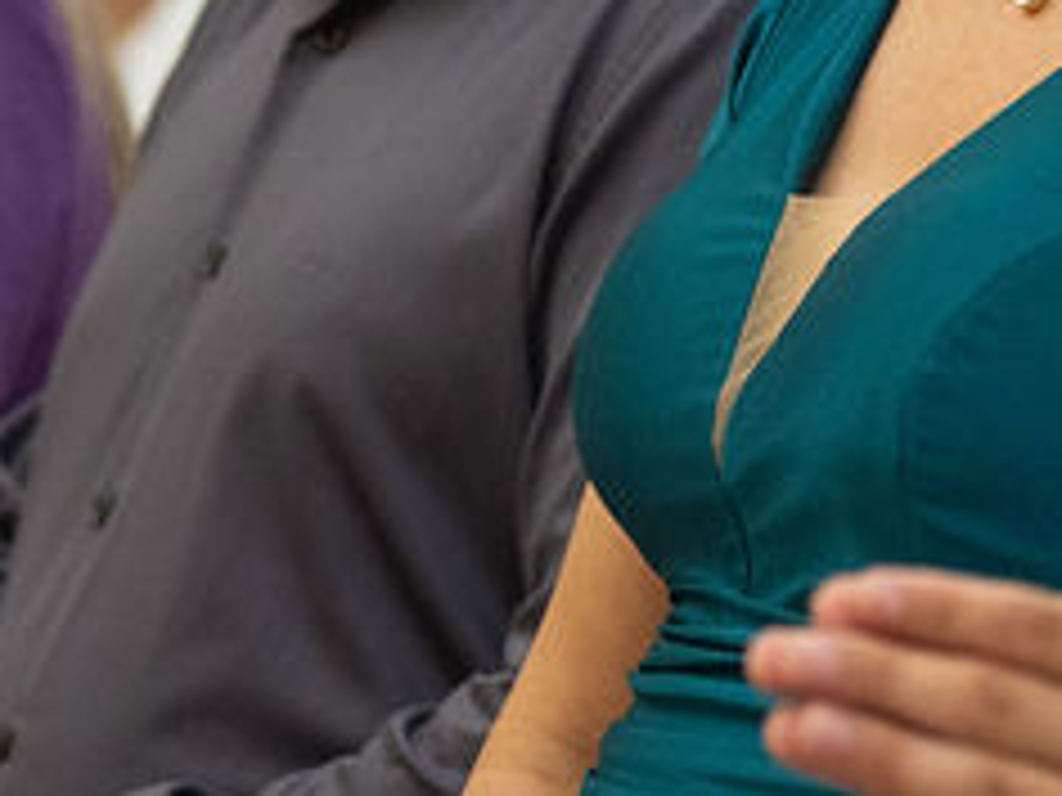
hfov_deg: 5.6
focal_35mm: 355
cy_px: -106
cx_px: 1143
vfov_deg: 4.2
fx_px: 10891
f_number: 3.2
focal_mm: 85
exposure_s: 1/200
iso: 2000
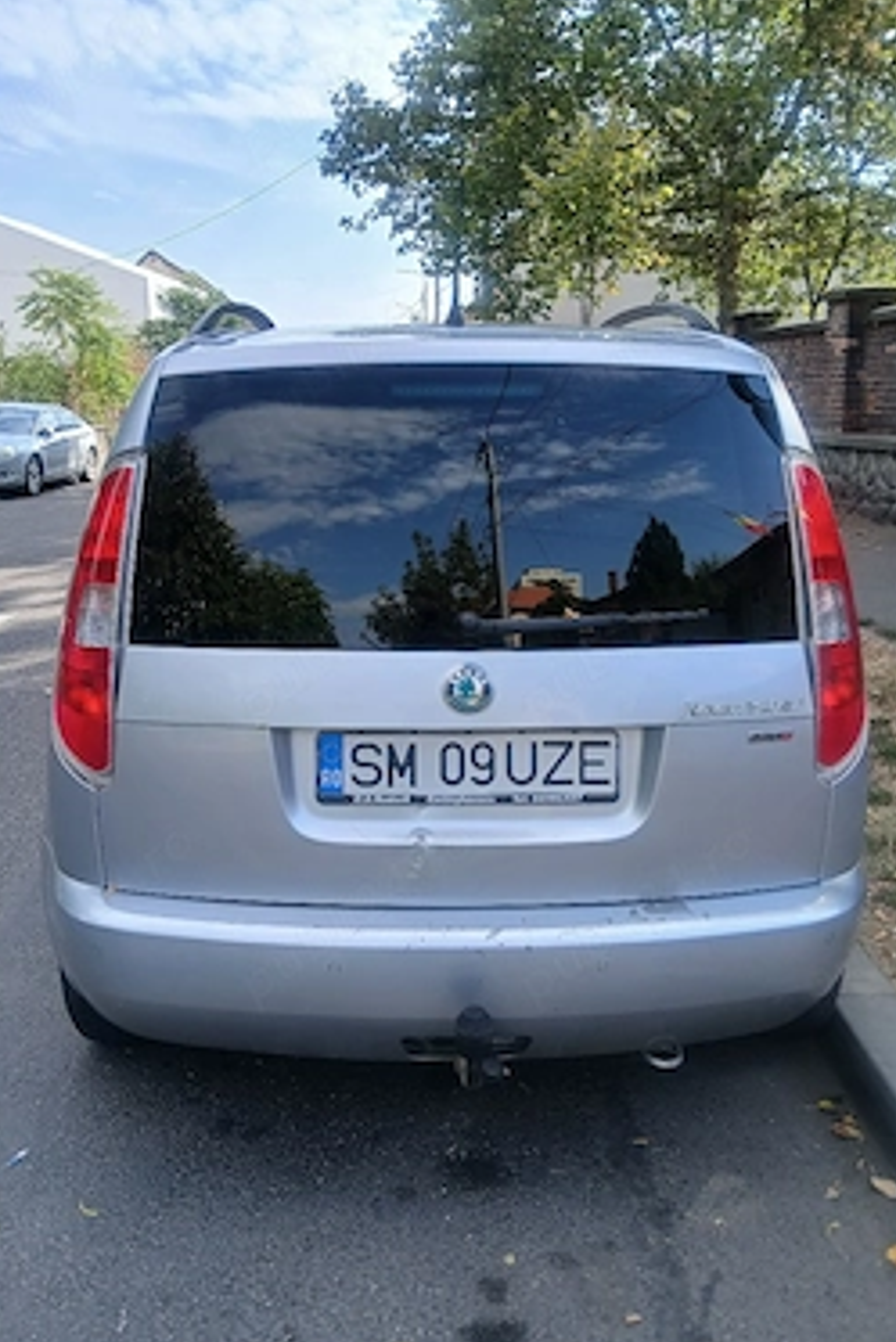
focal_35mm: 29
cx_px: 428
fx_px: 1082
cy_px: 676
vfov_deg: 63.6
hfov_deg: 45.0
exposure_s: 1/217
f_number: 1.8
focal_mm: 3.98
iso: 20
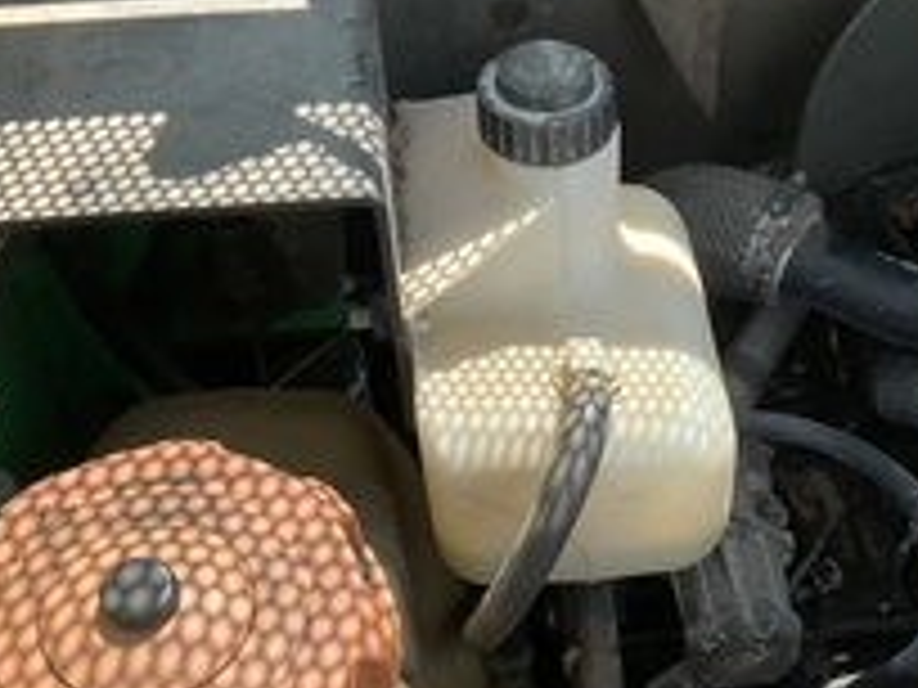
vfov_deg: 25.4
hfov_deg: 33.3
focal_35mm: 57
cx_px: 662
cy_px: 513
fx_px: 1512
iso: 20
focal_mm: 3
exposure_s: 1/199
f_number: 1.8
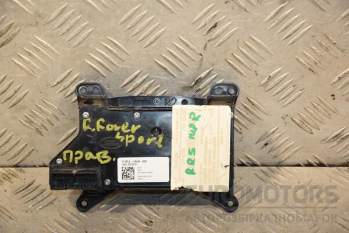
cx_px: 174
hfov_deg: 18.2
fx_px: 1091
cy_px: 116
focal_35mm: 112
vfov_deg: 12.2
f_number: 5.3
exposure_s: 1/160
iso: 800
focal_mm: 75
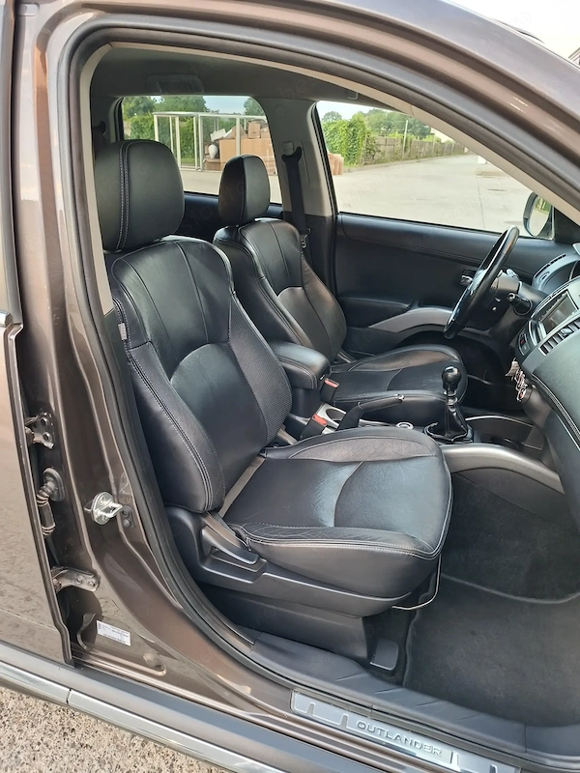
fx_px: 514
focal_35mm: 23
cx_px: 290
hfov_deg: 58.9
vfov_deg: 73.9
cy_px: 386
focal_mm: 5.54
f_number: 1.8
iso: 320
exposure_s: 1/30
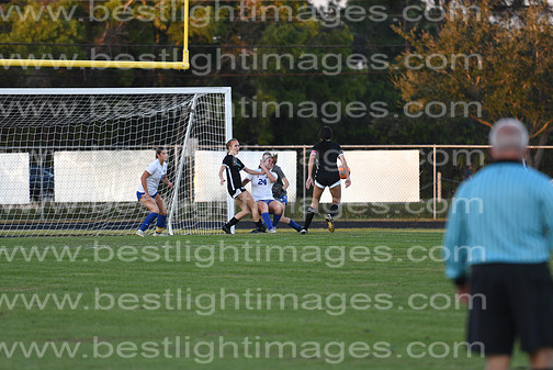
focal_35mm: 345
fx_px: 5304
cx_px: 237
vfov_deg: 4.0
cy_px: 182
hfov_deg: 6.0
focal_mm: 200
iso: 500
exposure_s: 1/800
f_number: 2.8
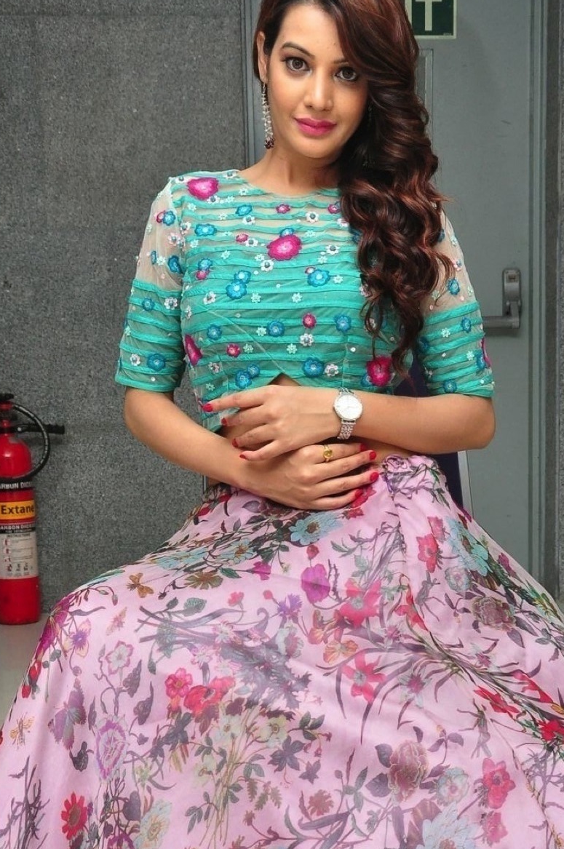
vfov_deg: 30.7
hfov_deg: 20.8
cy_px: 578
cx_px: 333
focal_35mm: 65
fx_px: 1531
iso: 1250
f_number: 8
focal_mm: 28
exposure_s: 1/125
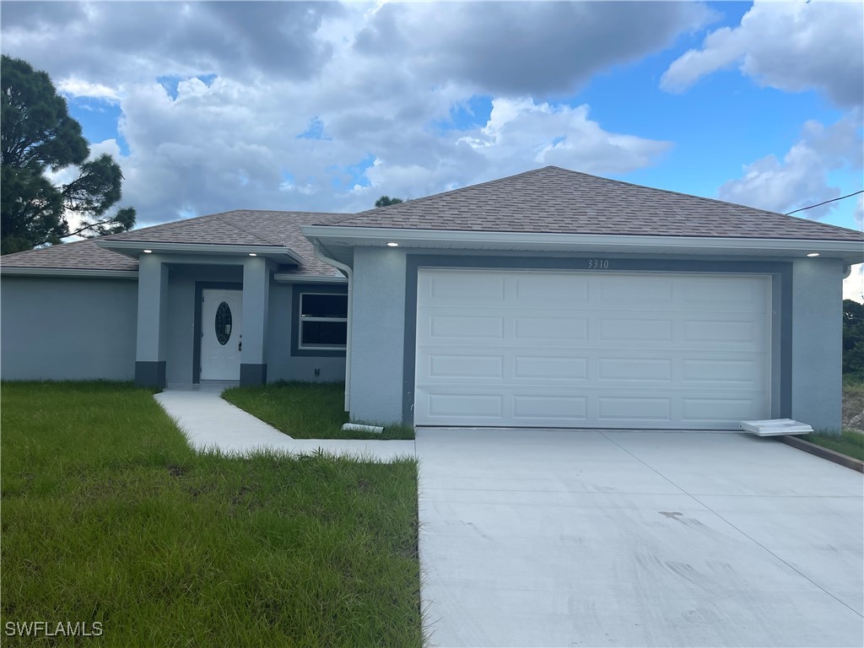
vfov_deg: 54.9
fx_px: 624
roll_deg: -1.3
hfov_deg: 69.4
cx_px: 432
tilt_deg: +1.3
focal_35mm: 25
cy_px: 324
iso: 32
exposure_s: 1/1456
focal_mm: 5.1
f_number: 1.6
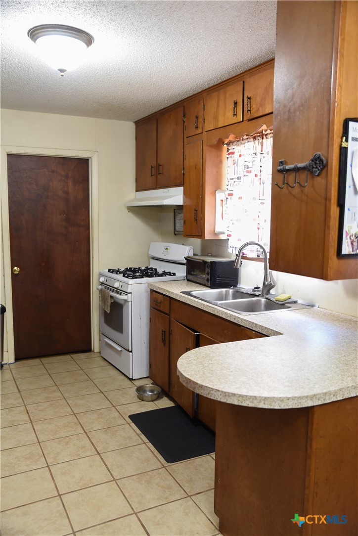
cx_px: 179
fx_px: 462
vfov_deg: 60.3
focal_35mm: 31
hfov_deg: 42.4
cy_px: 268
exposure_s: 1/40
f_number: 3.2
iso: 1600
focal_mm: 31
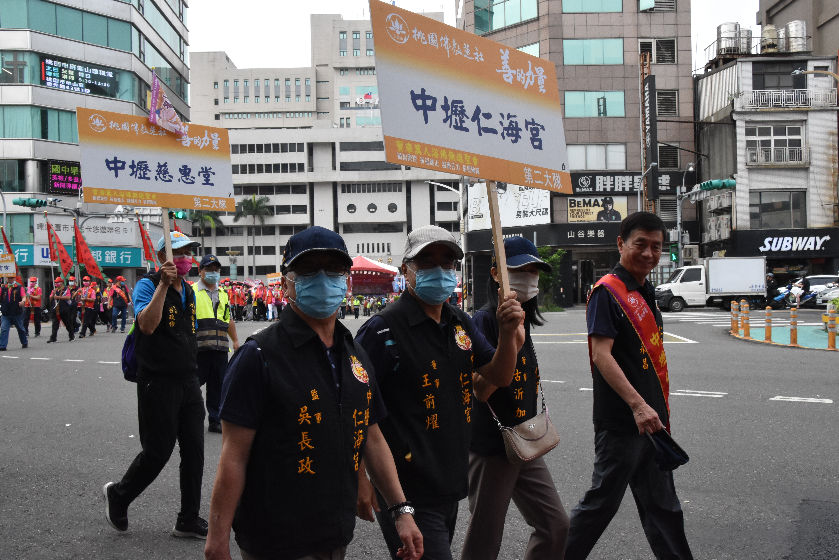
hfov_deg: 57.2
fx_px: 769
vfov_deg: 40.0
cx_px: 420
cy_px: 280
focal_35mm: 33
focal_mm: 22
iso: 1600
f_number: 13
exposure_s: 1/640
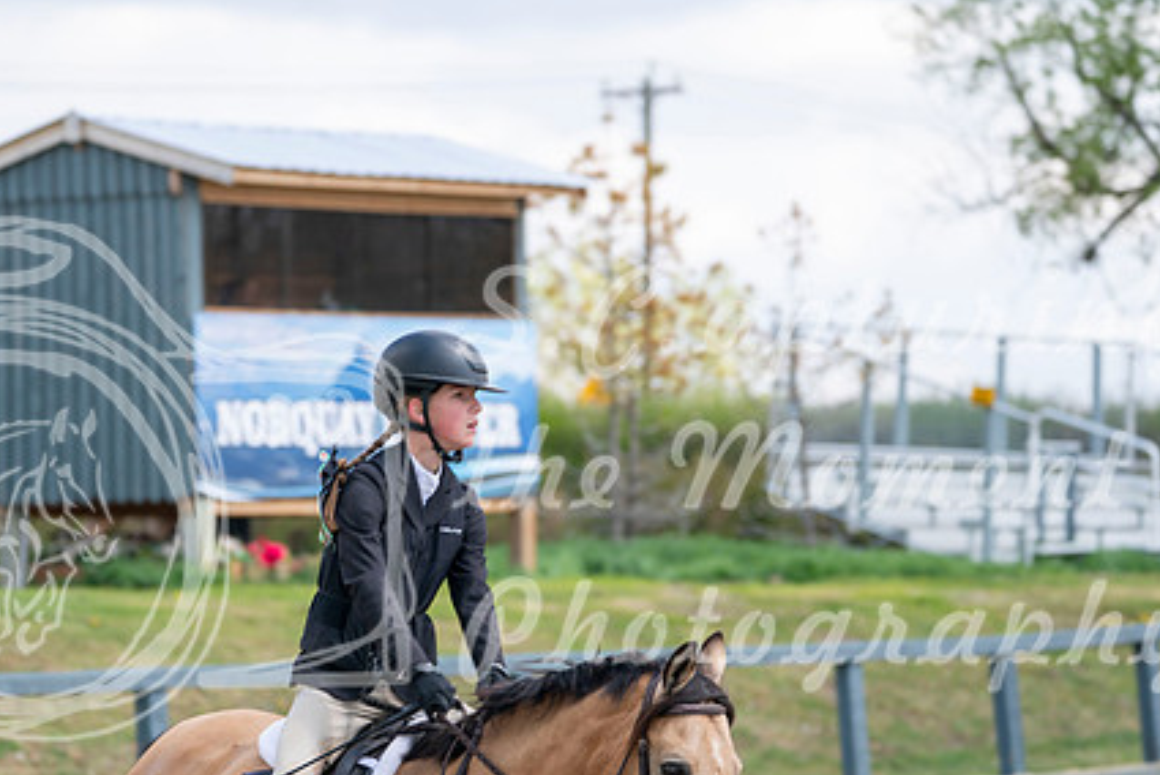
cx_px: 407
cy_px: 479
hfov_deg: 8.1
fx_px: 8222
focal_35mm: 255
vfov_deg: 5.4
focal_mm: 187
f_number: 5.6
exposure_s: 1/200
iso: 100
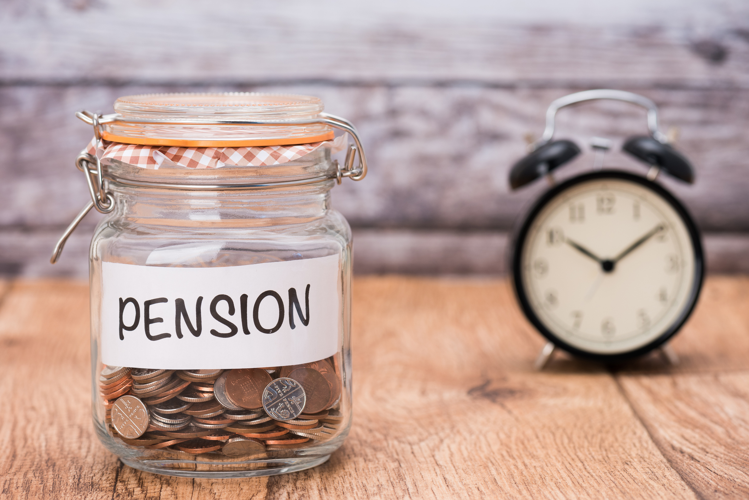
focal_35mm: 105
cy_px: 250
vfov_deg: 13.0
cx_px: 374
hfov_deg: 19.5
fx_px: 2185
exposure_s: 1/25
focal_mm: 105
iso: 100
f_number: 8
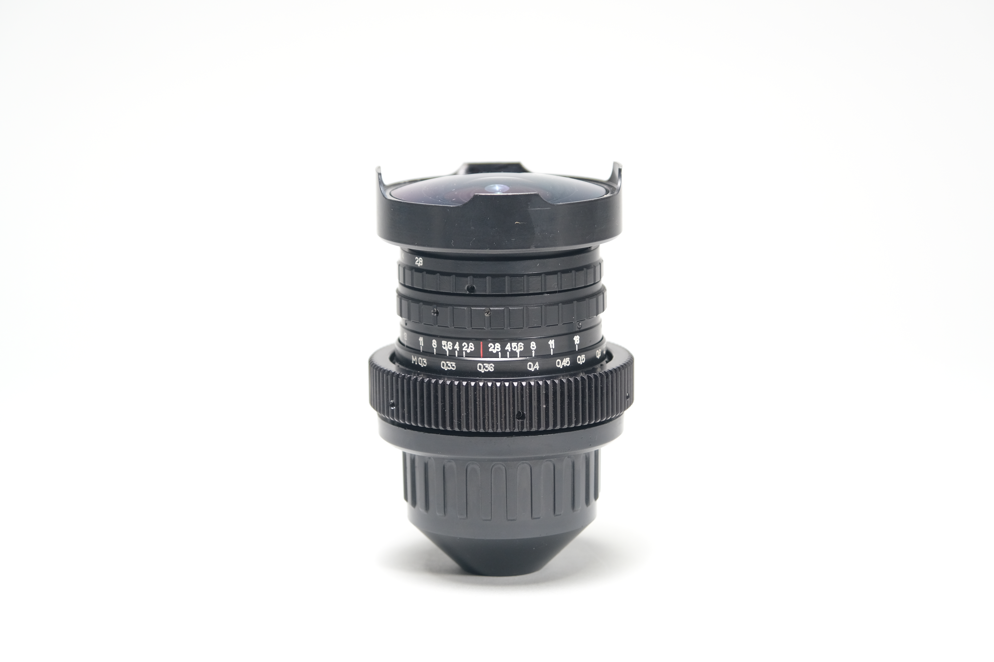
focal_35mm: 98
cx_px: 497
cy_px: 331
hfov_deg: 20.8
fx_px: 2706
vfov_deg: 14.0
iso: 640
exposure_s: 1/160
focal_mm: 65.2
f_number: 4
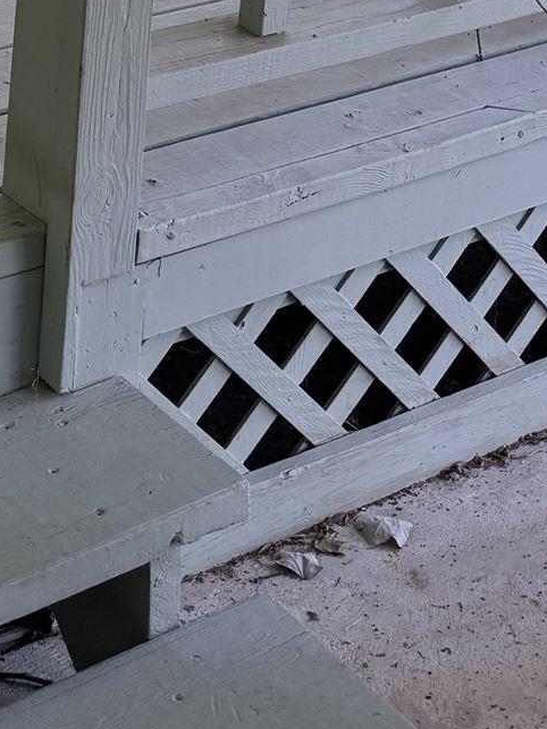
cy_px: -465
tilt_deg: -8.2
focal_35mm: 86
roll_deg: -1.0
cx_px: -222
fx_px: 1813
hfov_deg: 16.0
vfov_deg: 19.0
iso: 100
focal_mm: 6.76
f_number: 1.78
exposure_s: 1/238
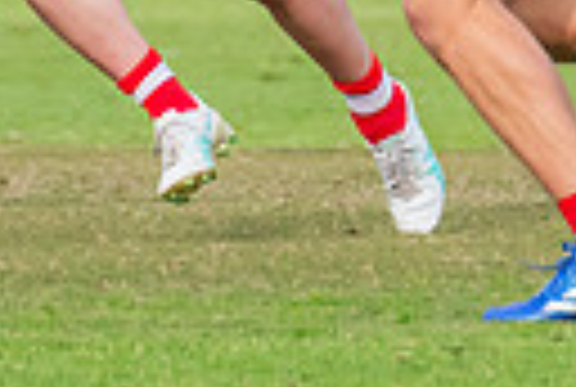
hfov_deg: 0.7
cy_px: -244
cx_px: -107
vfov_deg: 0.5
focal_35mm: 2934
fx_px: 47053
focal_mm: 420
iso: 800
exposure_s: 1/1600
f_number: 7.1
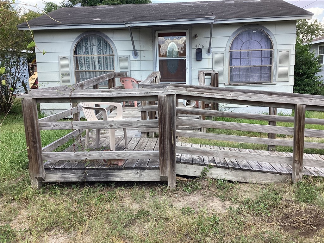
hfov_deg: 58.4
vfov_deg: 45.4
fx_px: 290
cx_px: 162
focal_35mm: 31
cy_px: 122
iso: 25
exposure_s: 1/269
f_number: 2.4
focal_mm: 3.3
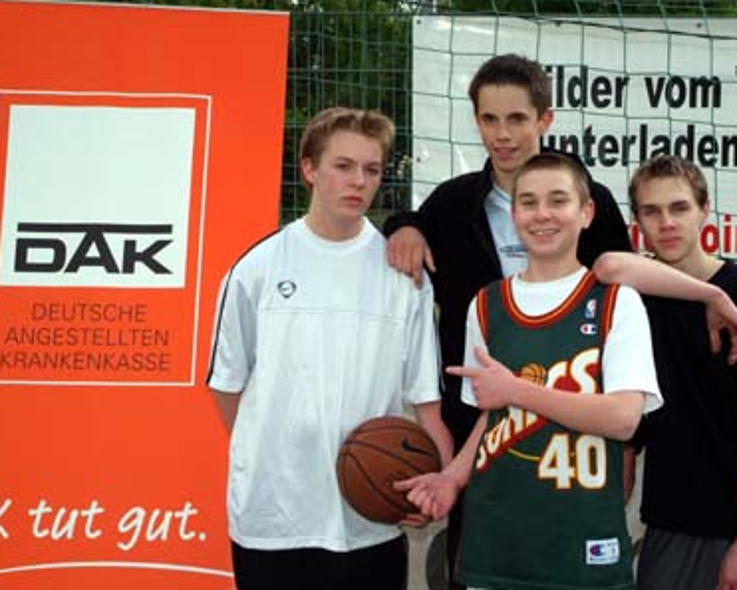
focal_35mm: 65
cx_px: 435
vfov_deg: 23.5
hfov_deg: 29.1
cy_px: 295
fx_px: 1418
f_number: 19
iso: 400
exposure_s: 1/125
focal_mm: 38
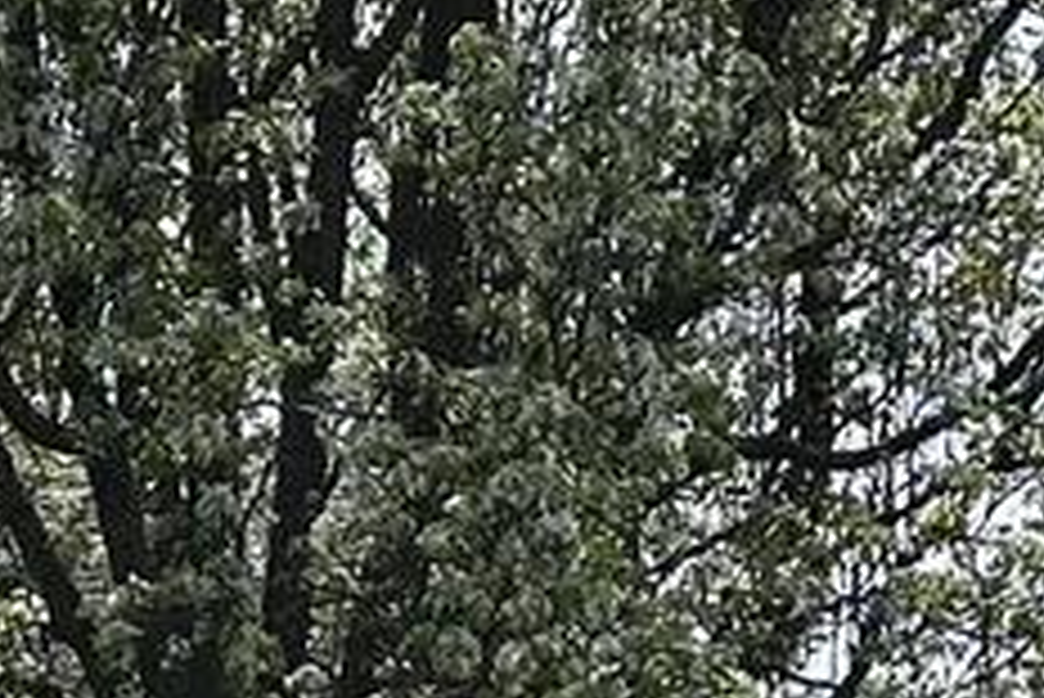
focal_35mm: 310
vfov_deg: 4.3
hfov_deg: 6.3
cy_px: 1765
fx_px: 8995
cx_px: -1467
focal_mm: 6.86
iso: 64
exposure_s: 1/1414
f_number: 1.78
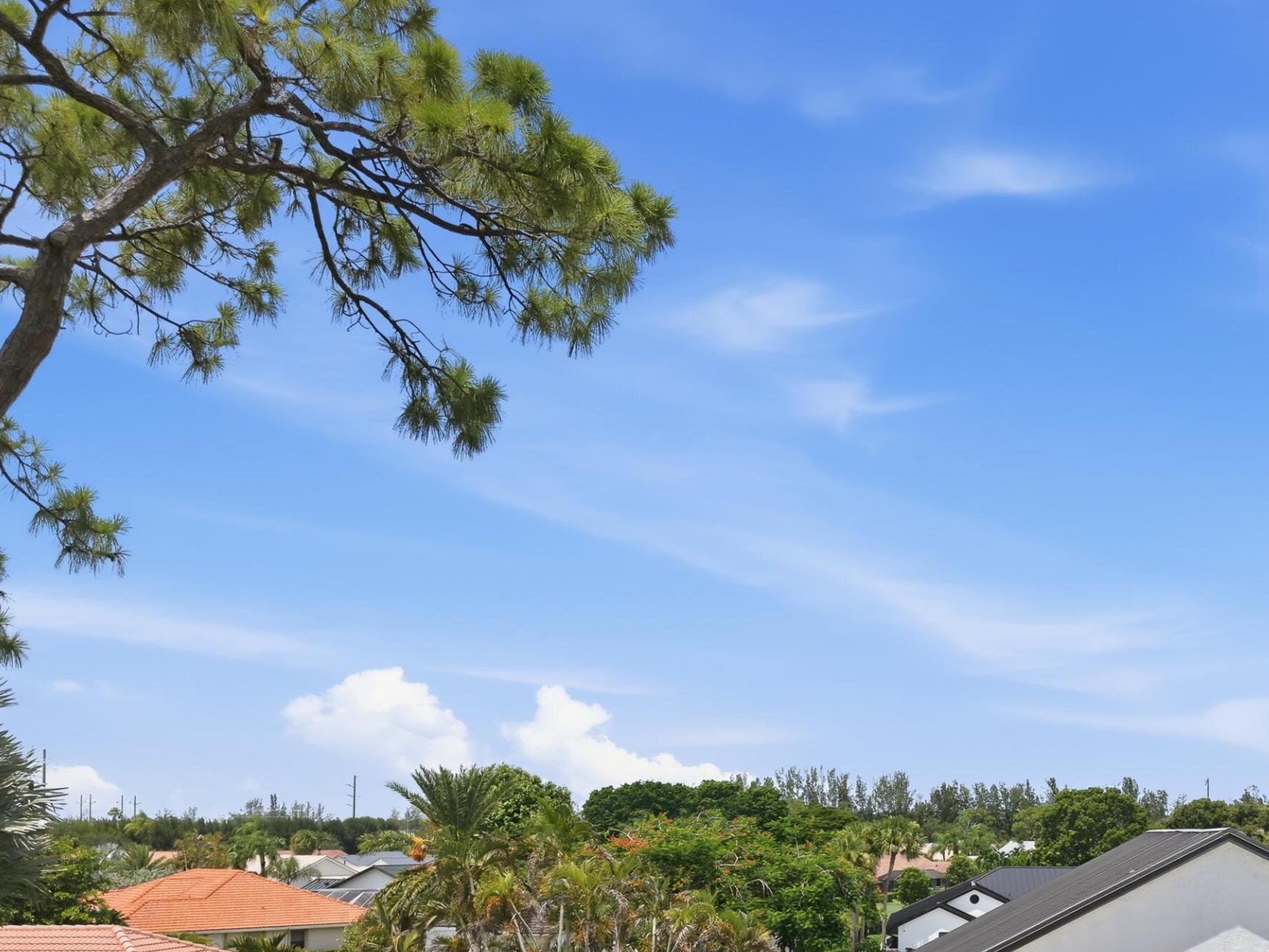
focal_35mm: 40
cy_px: 768
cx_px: 1016
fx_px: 1466
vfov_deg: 34.8
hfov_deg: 44.5
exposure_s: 1/4000
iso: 110
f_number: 1.8
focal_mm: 8.7
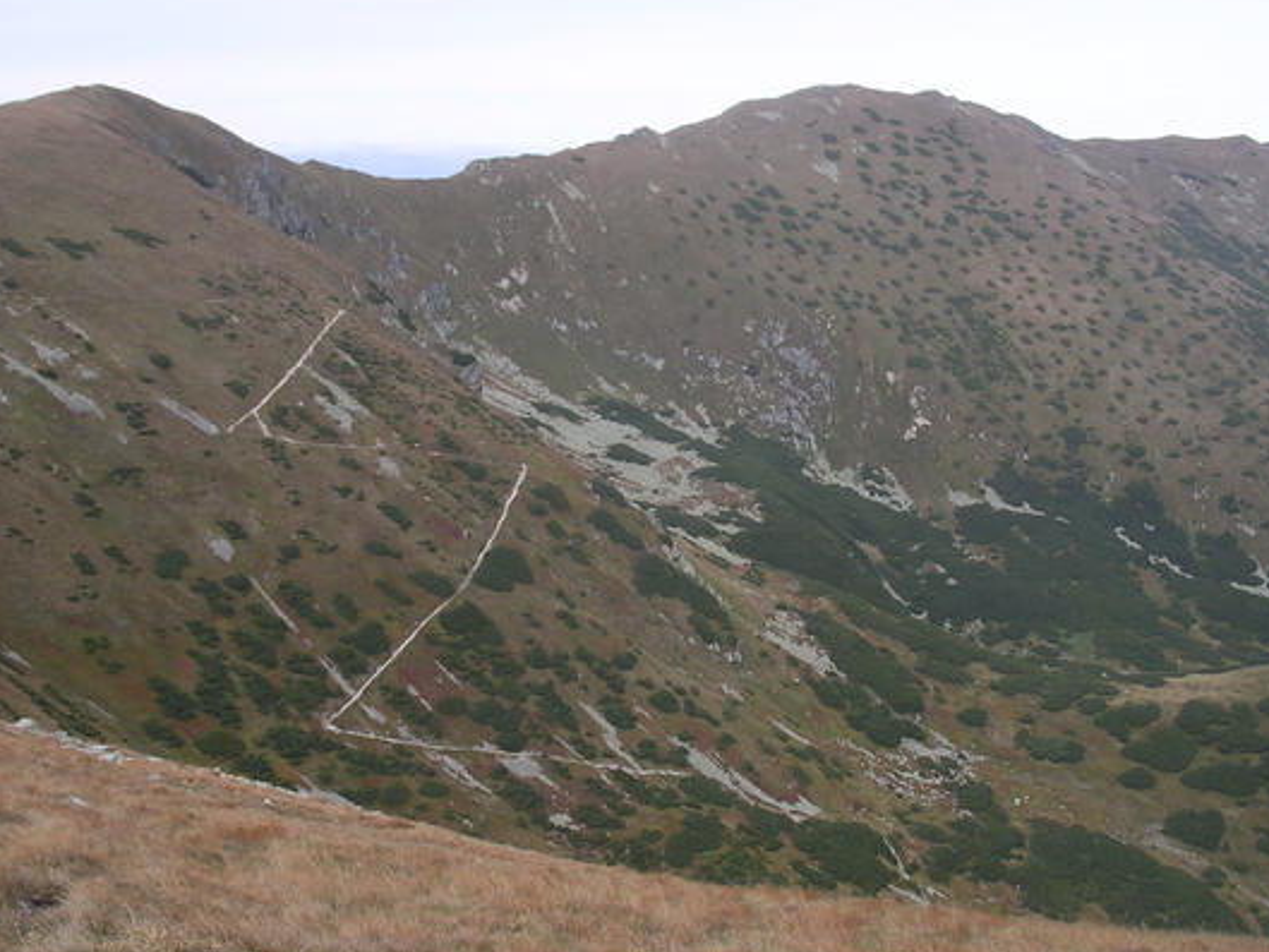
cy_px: 444
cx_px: 607
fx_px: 1687
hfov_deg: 41.2
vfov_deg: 31.5
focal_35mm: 46
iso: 100
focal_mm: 5.8
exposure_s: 1/219
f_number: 5.6
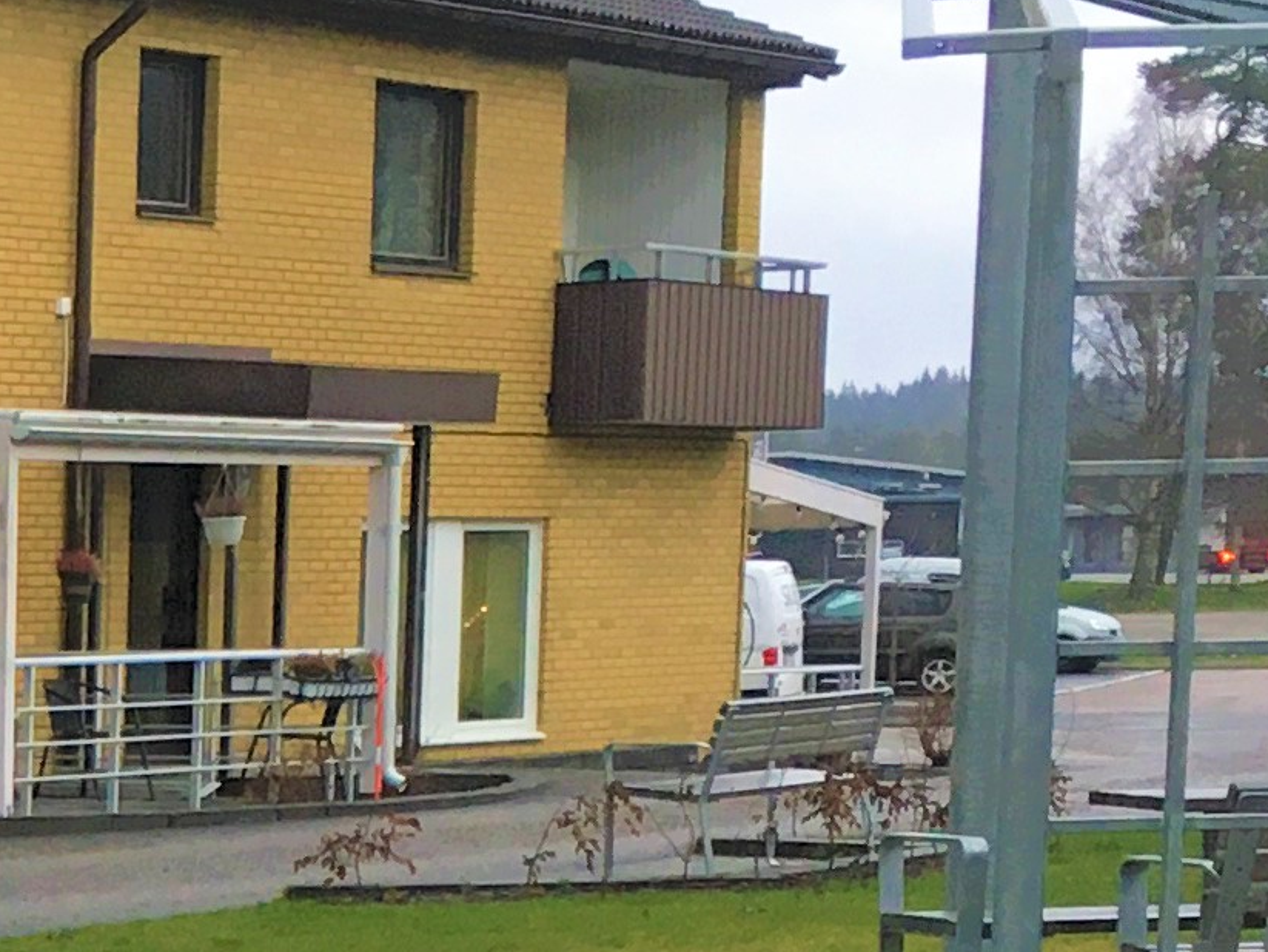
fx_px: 5204
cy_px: 1457
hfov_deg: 12.8
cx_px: -941
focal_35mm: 142
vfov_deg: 10.1
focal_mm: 4.15
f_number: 2.2
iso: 32
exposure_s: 1/33
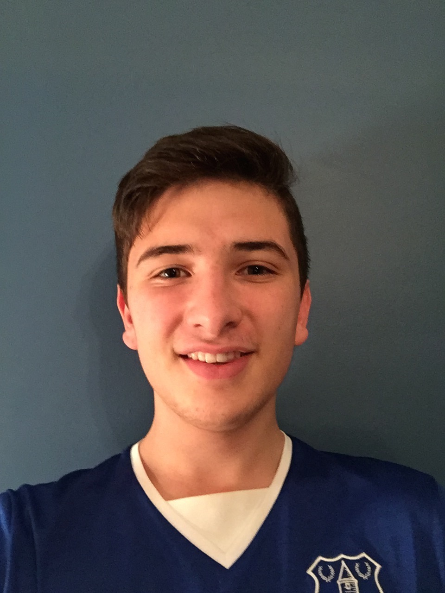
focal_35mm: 31
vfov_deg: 58.4
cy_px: 296
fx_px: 531
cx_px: 222
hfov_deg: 45.4
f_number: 2.2
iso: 320
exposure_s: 1/15
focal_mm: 2.65
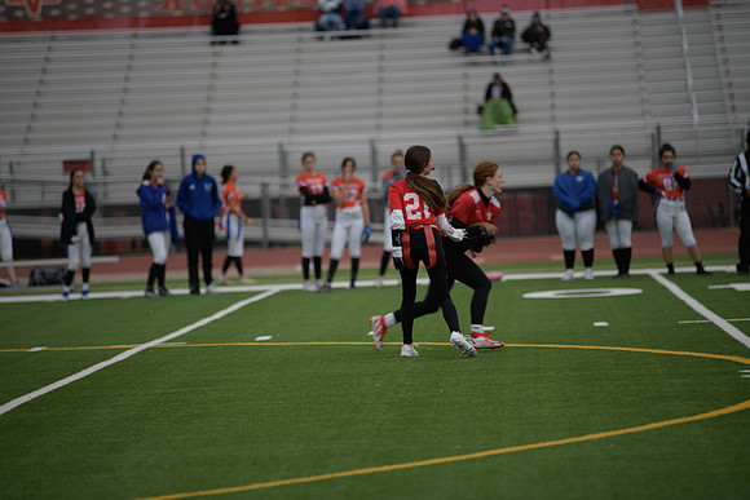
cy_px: 250
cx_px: 375
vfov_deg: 7.6
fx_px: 3751
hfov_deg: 11.4
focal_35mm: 180
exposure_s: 1/200
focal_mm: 180
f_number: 2.8
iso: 80
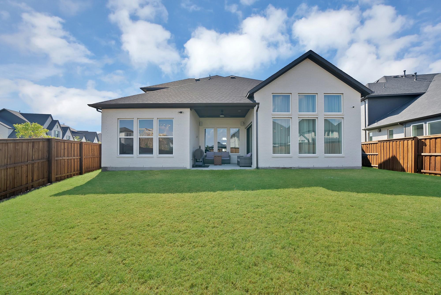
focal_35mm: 12
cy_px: 148
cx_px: 220
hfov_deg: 112.6
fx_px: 147
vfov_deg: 90.1
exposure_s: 1/250
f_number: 9
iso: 640
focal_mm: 12
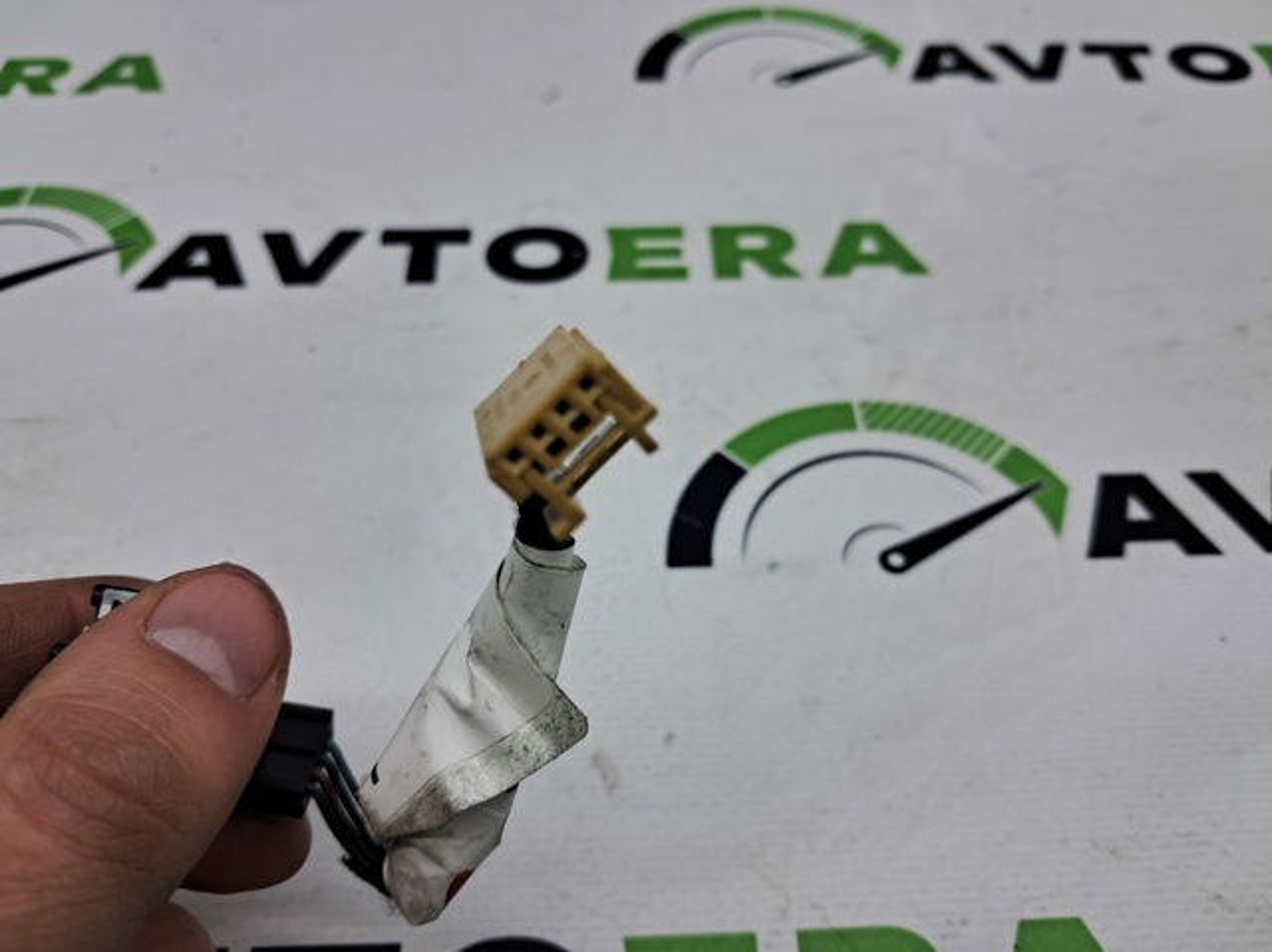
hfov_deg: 65.4
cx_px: 636
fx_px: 991
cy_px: 476
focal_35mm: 27
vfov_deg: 51.3
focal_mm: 4
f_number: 1.8
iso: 50
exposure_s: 1/100
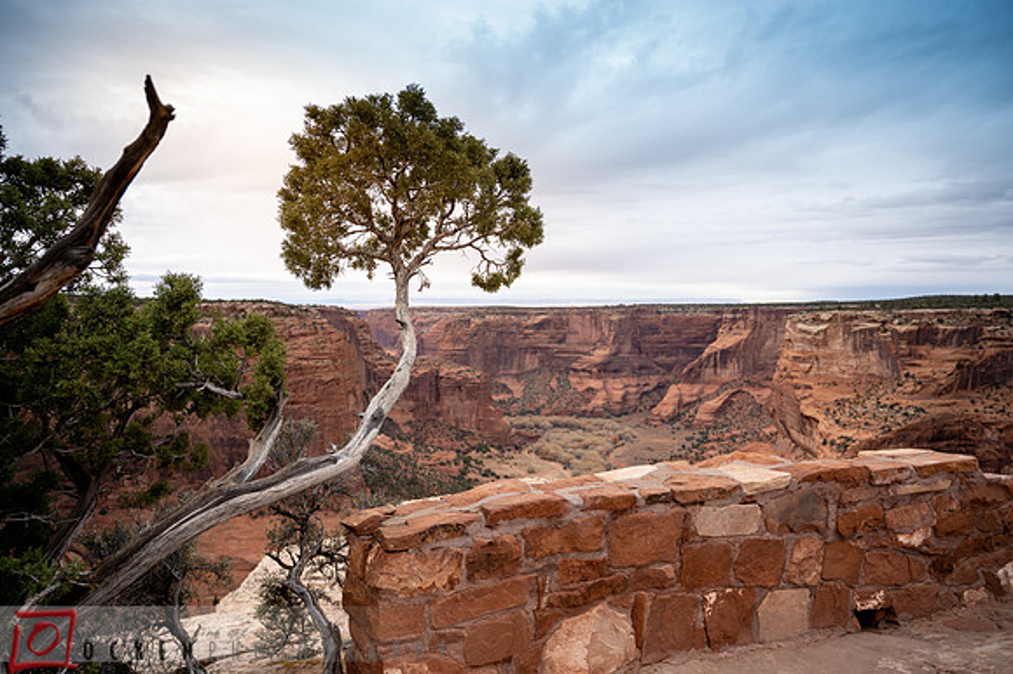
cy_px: 337
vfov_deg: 53.1
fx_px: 675
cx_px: 506
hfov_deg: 73.8
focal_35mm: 24
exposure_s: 1/1250
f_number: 4
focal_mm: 24
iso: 400
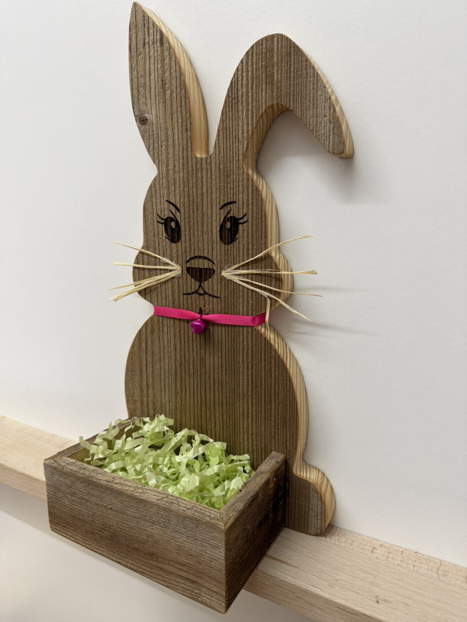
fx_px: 432
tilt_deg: -9.4
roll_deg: +0.2
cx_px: 234
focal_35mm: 24
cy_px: 311
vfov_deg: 71.6
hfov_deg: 56.8
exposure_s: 1/50
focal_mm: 6.76
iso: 125
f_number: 1.78
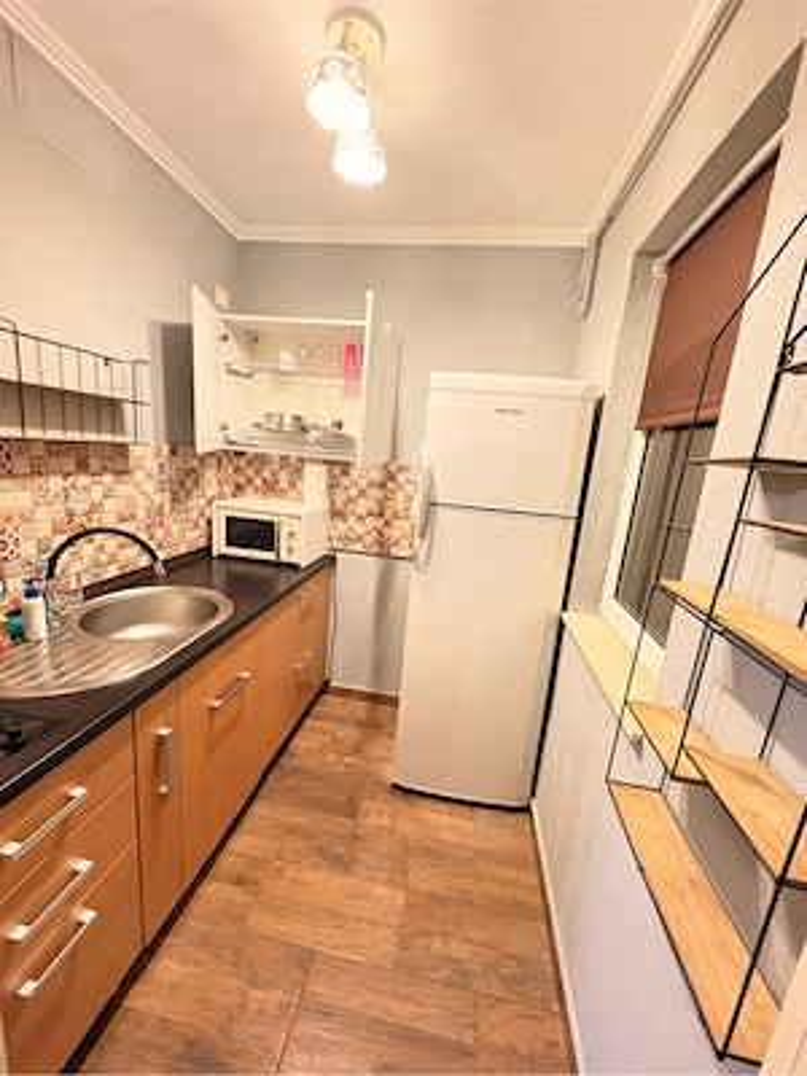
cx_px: 404
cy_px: 538
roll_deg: -5.7
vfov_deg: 102.1
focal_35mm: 14
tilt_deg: -10.4
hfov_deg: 85.7
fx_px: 435
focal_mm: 2.22
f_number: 2.2
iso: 800
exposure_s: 1/25
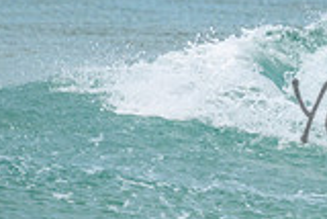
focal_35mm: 2904
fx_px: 26401
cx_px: 503
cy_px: 93
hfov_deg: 0.7
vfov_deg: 0.5
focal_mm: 800
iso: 900
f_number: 11
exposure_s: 1/2000
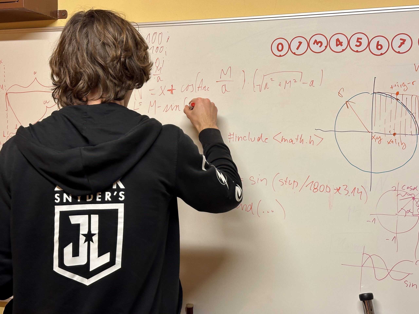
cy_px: 157
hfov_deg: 39.7
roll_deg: -0.4
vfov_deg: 30.3
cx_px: 210
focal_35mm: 48
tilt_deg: -2.9
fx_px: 581
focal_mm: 6.86
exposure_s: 1/50
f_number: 1.78
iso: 80
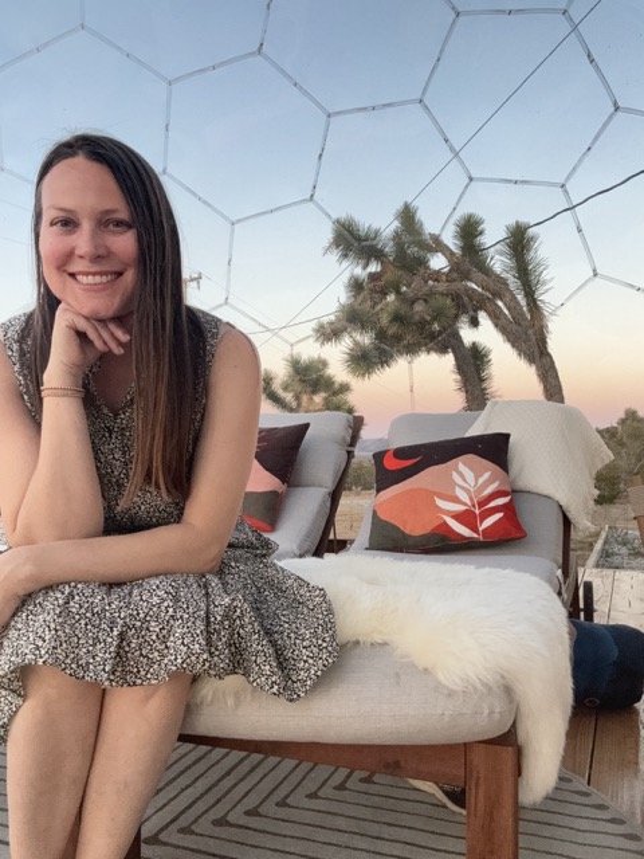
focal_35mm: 30
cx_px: 322
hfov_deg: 46.8
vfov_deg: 60.0
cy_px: 430
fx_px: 744
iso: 64
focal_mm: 2.69
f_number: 1.9
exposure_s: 1/121
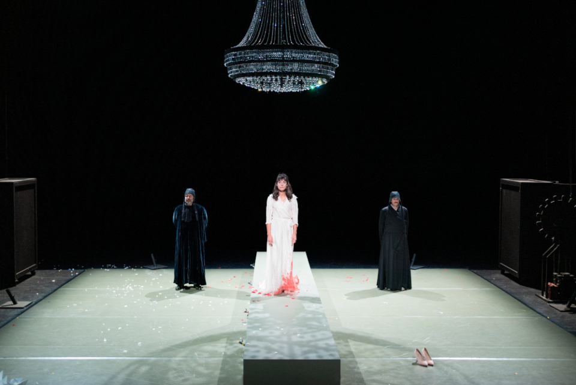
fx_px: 640
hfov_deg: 48.4
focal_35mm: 40
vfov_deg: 33.4
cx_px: 288
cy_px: 192
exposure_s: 1/100
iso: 5000
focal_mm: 40
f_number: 2.2
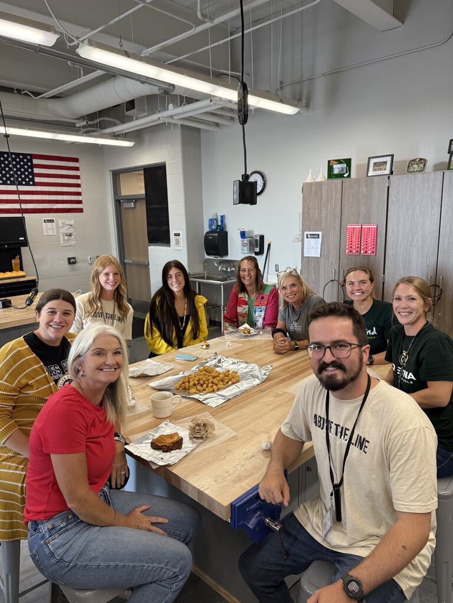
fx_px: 419
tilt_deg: -10.5
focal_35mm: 24
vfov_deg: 71.6
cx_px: 226
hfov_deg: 56.8
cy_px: 302
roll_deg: +1.3
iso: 250
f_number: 1.78
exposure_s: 1/60
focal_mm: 6.76
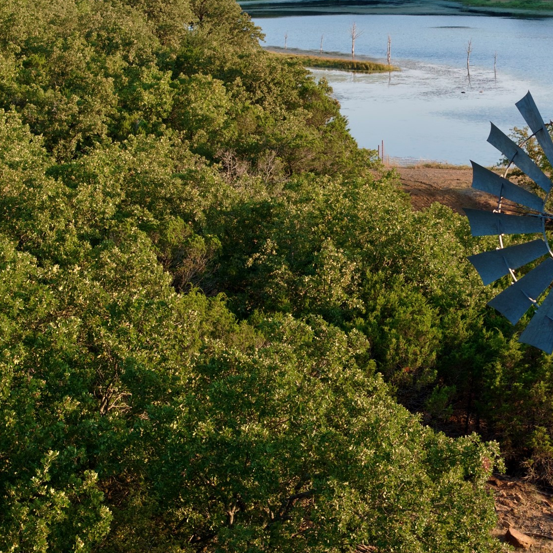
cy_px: 192
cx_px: 405
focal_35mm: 113
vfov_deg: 15.4
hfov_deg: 15.4
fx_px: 2042
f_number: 2.8
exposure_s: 1/15
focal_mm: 19.35
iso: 170
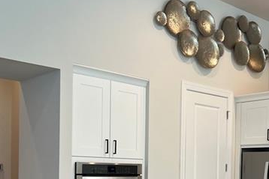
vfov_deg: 22.6
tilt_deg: -1.4
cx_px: 198
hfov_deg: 33.8
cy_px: 173
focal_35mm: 58
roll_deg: -1.3
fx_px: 434
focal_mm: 5.7
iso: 125
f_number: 1.5
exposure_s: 1/120
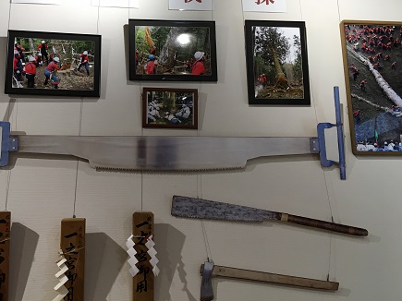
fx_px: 418
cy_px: 146
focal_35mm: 36
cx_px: 160
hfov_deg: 51.0
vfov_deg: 39.6
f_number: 2.2
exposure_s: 1/30
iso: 32
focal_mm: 4.15
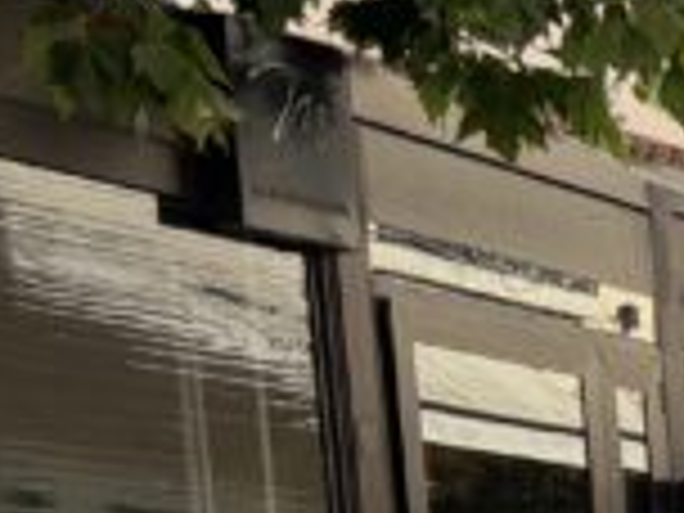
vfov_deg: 7.9
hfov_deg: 9.0
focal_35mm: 175
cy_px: 1238
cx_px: 2106
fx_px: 3458
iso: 50
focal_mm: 5.96
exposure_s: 1/498
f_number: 1.6
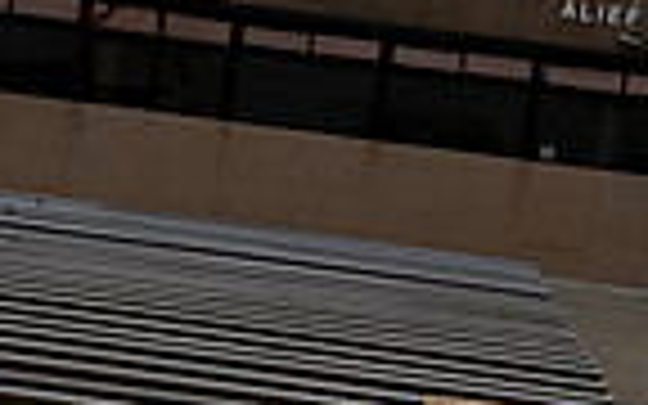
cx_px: 243
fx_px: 1854
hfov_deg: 19.8
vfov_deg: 10.7
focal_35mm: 105
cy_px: 972
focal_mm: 33
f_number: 8
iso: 160
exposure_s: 1/1250
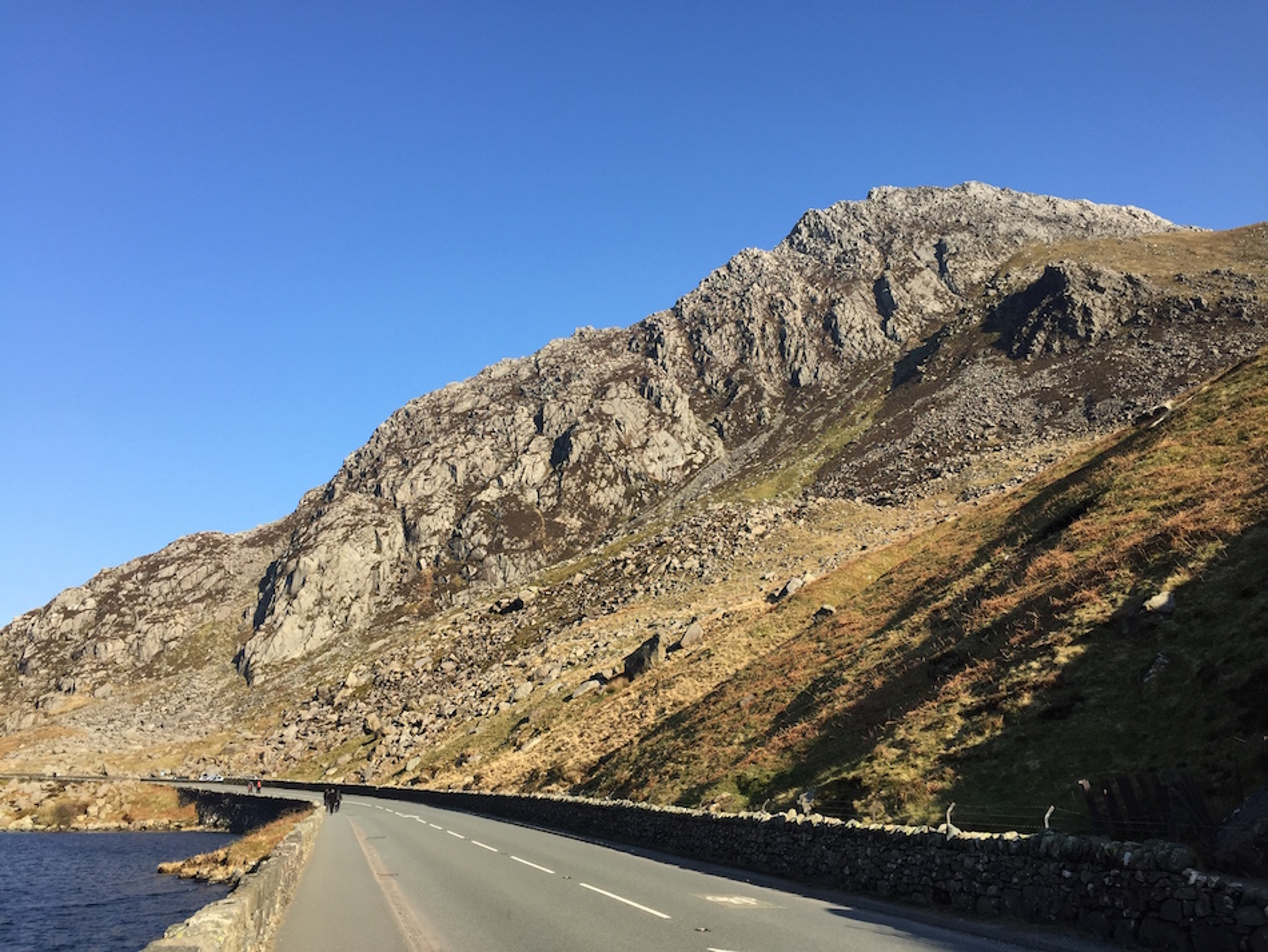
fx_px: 1063
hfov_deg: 61.6
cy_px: 476
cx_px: 634
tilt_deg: +15.2
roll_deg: +0.3
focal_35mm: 29
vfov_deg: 48.2
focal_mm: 4.15
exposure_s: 1/964
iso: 32
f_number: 2.2
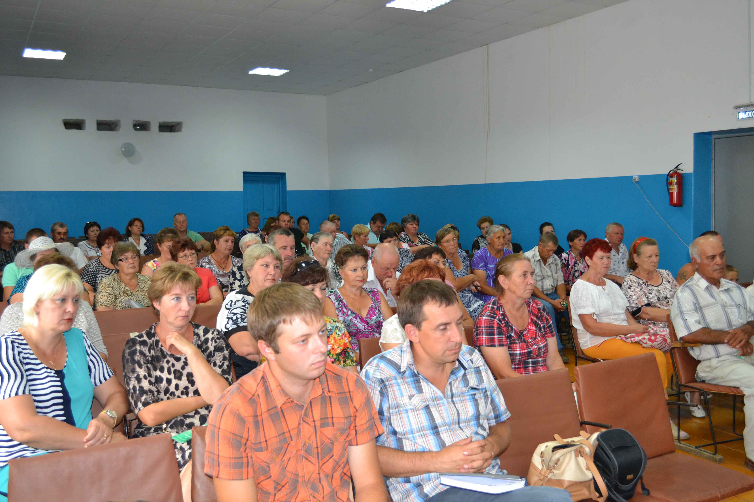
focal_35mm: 33
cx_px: 377
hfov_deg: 57.2
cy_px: 251
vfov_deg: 40.0
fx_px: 691
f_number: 4
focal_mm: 22
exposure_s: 1/60
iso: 1250
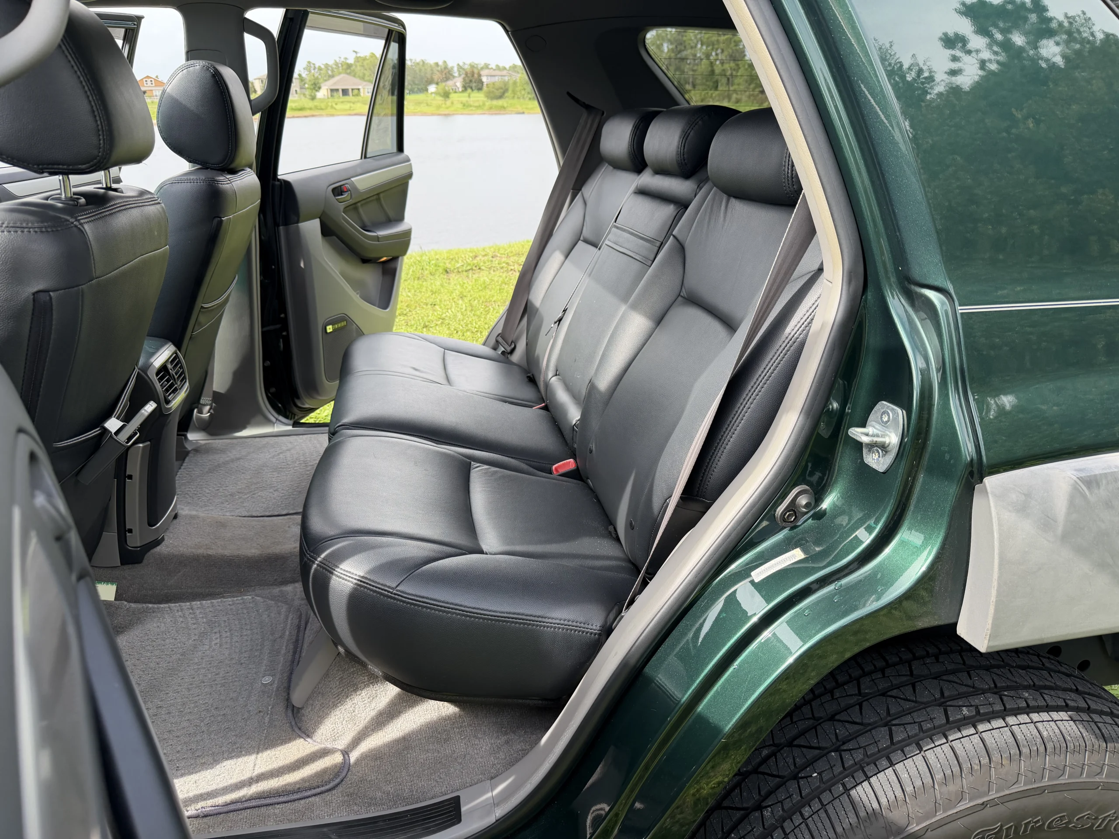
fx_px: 776
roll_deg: +1.3
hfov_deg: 71.6
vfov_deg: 56.8
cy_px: 420
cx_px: 560
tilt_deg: -22.2
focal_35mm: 24
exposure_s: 1/708
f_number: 1.78
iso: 100
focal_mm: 6.76
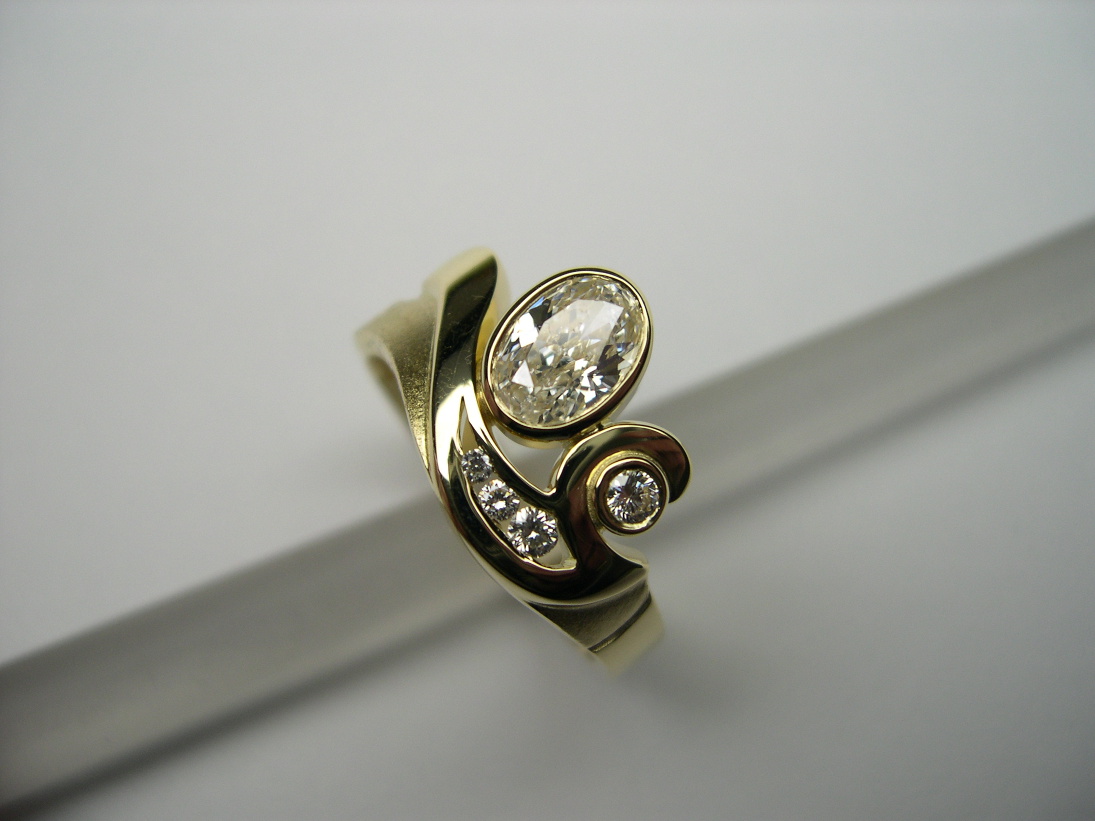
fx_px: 1202
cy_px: 410
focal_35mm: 38
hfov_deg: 49.0
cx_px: 548
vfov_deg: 37.7
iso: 100
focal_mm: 8
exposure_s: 1/137
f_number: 2.8
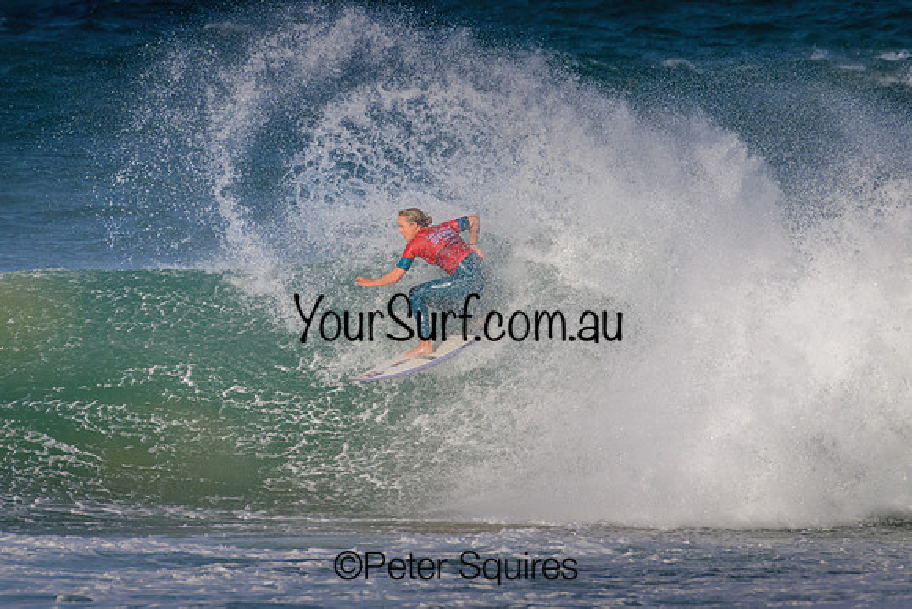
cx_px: 456
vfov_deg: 1.4
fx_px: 25338
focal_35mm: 1000
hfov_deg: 2.1
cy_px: 304
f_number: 11
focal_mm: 1000
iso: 1250
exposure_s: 1/3200
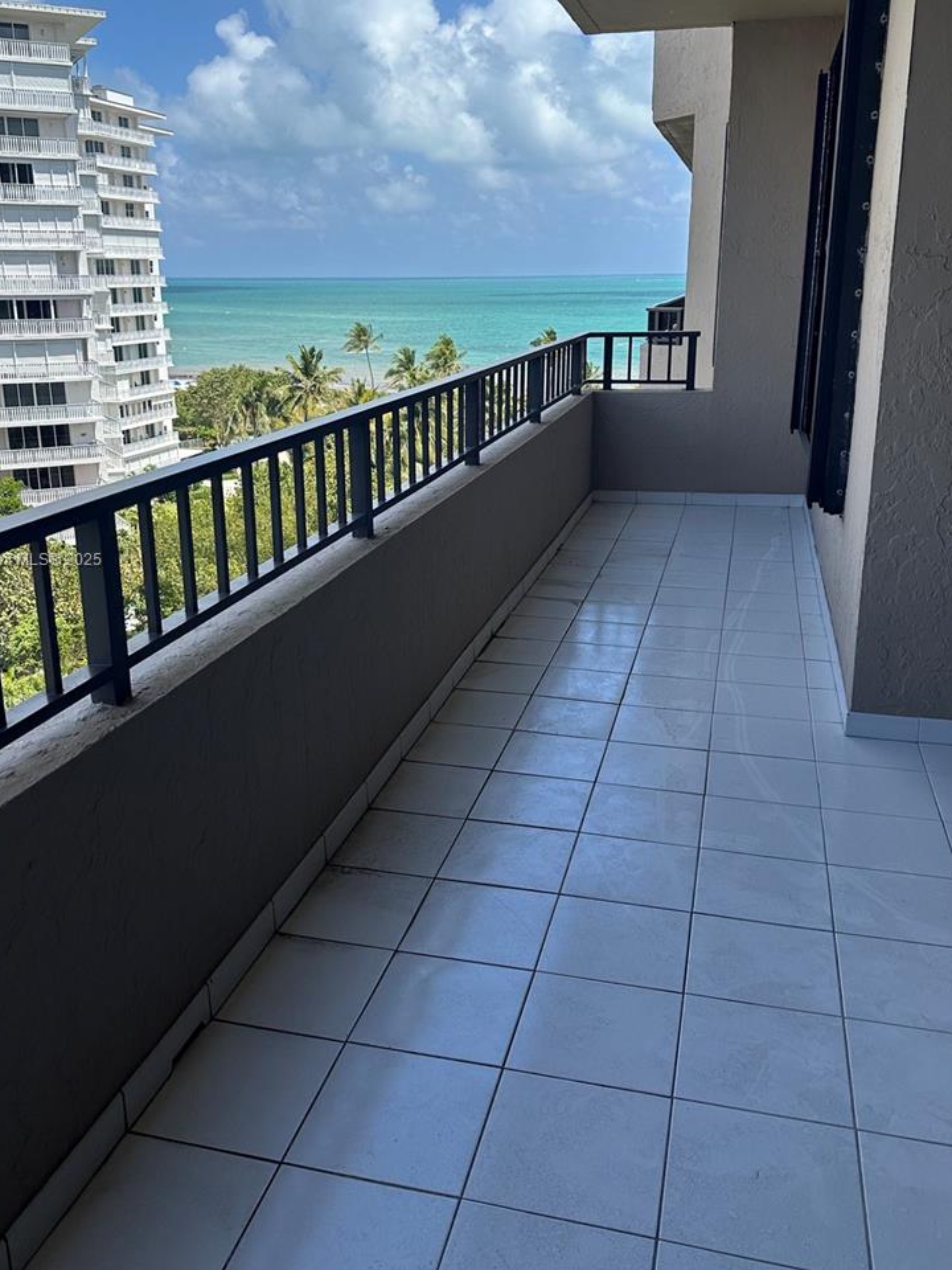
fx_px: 1100
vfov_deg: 59.8
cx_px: 455
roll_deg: -0.3
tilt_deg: -13.2
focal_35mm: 30
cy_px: 561
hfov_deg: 46.8
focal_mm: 6.86
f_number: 1.78
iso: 80
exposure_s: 1/3597
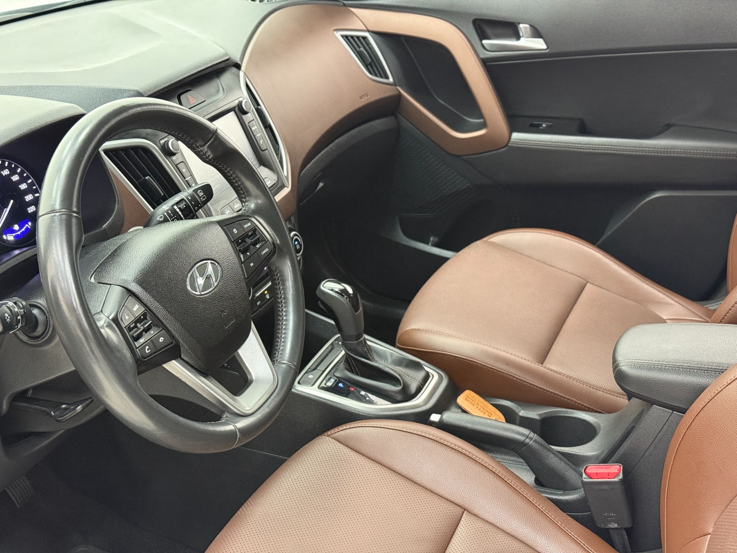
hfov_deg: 39.7
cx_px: 368
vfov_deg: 30.3
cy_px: 276
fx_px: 1022
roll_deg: +0.2
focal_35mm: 48
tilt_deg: -25.1
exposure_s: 1/40
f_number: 1.78
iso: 500
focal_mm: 6.76
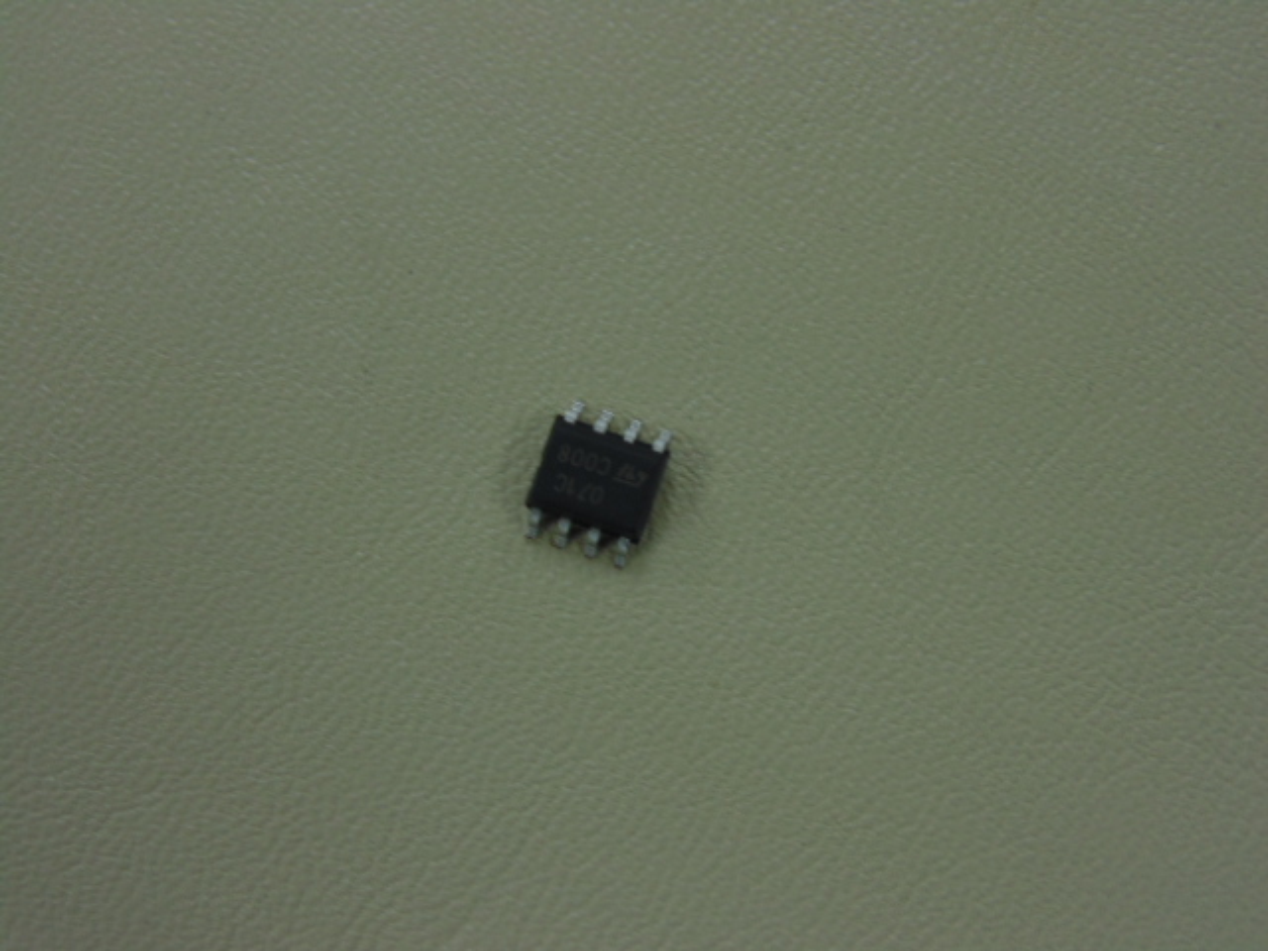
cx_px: 634
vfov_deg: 15.1
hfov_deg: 20.0
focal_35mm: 98
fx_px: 3590
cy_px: 476
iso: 100
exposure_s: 1/30
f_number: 4.6
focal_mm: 17.5
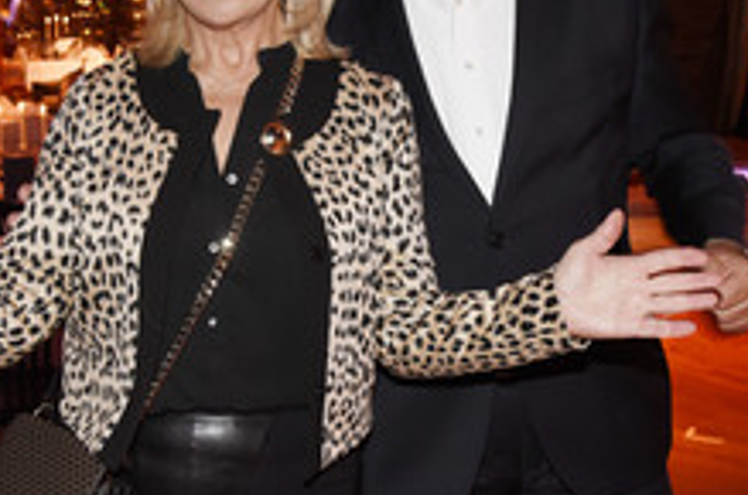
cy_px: 171
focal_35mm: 66
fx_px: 1368
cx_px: 336
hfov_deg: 30.6
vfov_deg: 20.5
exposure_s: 1/60
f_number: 6.3
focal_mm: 32
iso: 2500
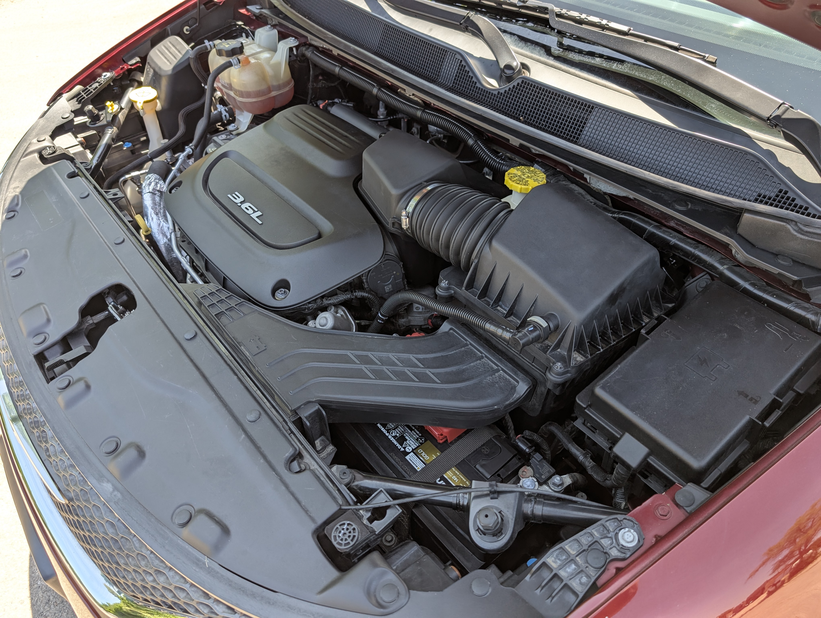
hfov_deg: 71.5
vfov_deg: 56.9
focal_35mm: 24
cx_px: 410
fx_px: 570
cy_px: 309
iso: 15
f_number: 1.68
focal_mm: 6.9
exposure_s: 1/154
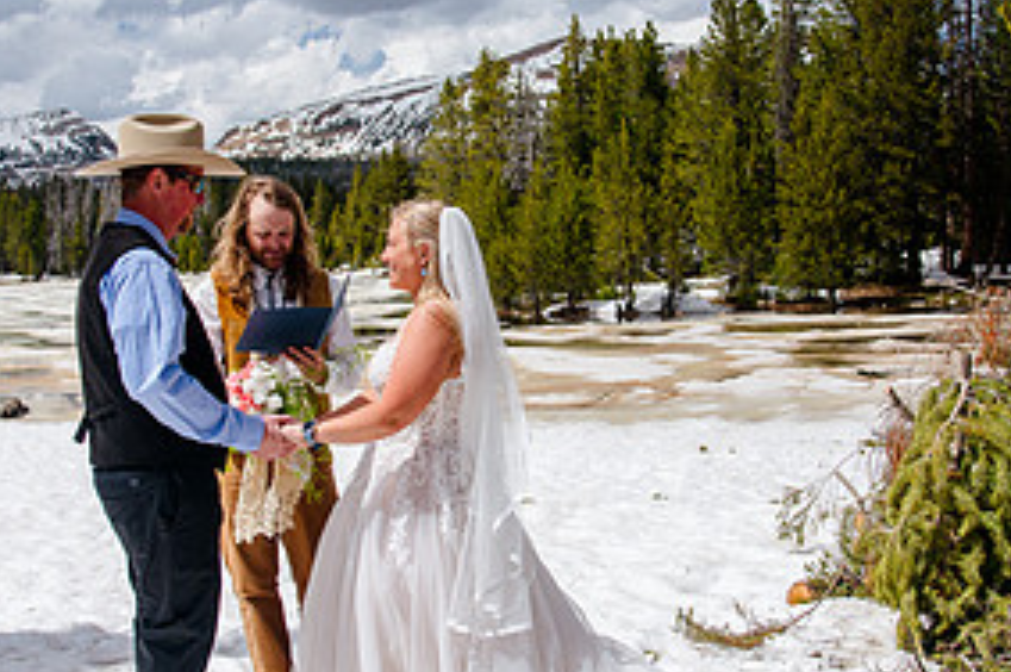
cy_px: 315
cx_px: 481
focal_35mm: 51
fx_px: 1431
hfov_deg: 38.9
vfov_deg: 26.4
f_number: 5.6
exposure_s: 1/800
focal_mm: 24
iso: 200
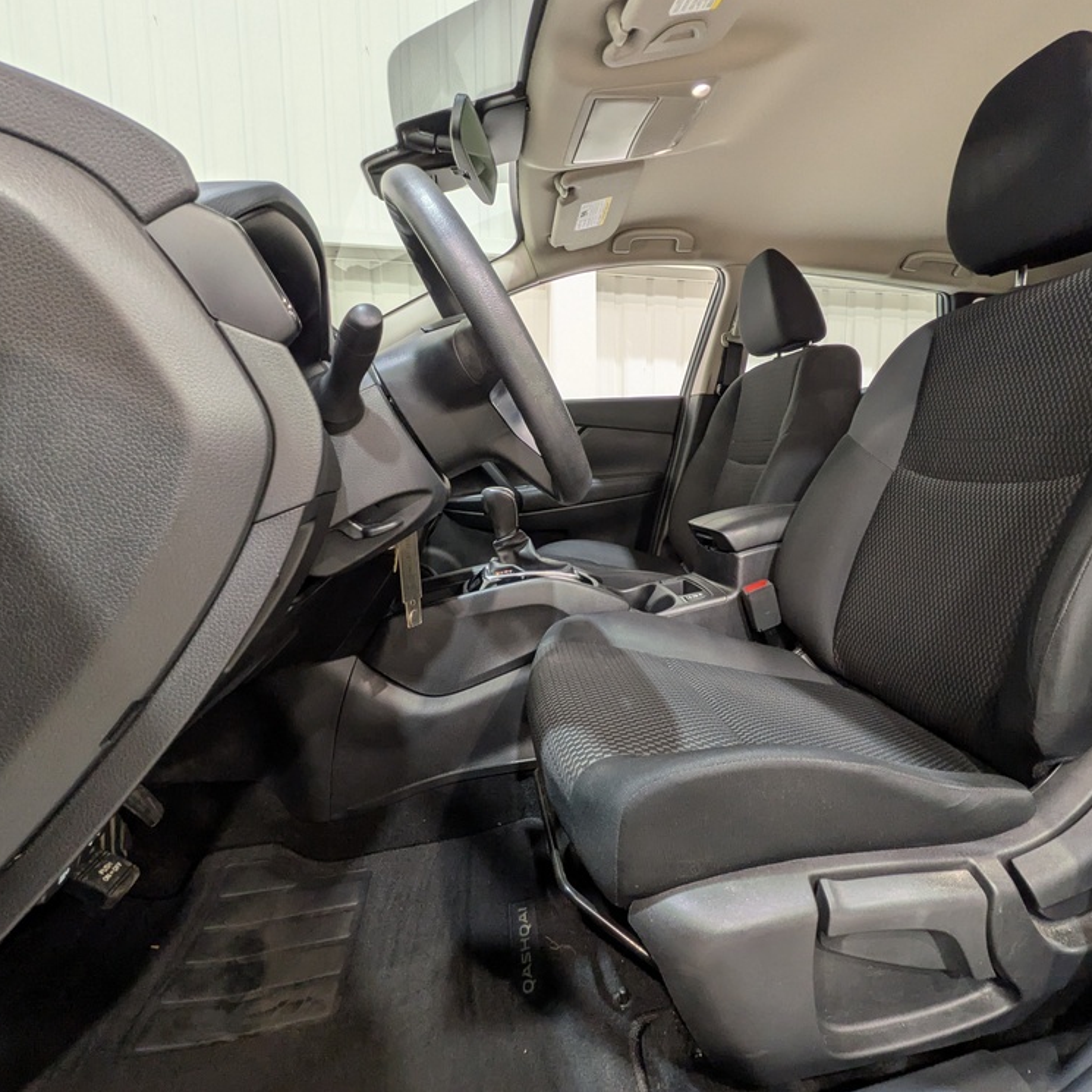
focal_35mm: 17
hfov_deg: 83.7
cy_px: 531
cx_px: 605
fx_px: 607
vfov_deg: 83.9
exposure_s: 1/30
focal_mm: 1.83
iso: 89
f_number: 2.2
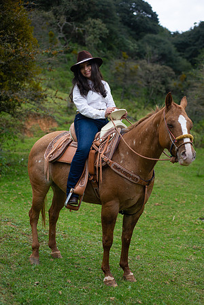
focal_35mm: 50
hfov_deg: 27.0
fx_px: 425
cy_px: 152
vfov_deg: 39.6
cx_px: 102
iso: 400
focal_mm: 50
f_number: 2.8
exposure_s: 1/2000
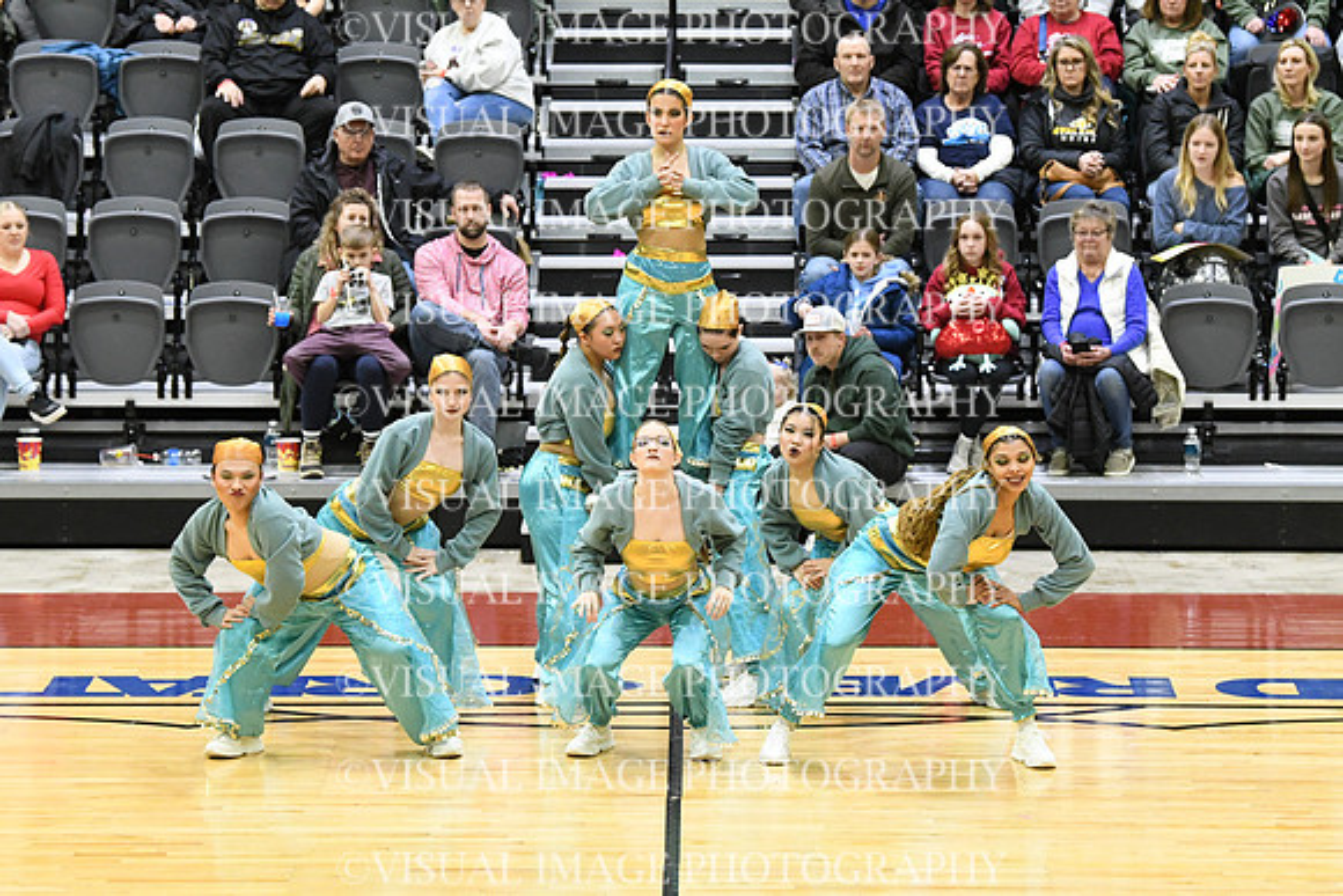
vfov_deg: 8.2
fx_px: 6269
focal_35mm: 168
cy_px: 448
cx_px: 672
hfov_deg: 12.2
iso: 5000
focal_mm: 112
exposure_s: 1/250
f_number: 4
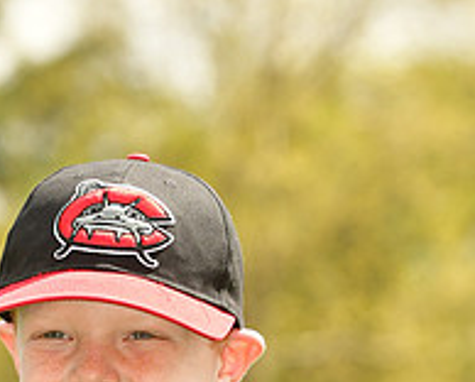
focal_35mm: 504
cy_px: 512
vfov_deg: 3.1
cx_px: 9
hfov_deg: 3.8
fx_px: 7100
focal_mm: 120
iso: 200
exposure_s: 1/640
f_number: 5
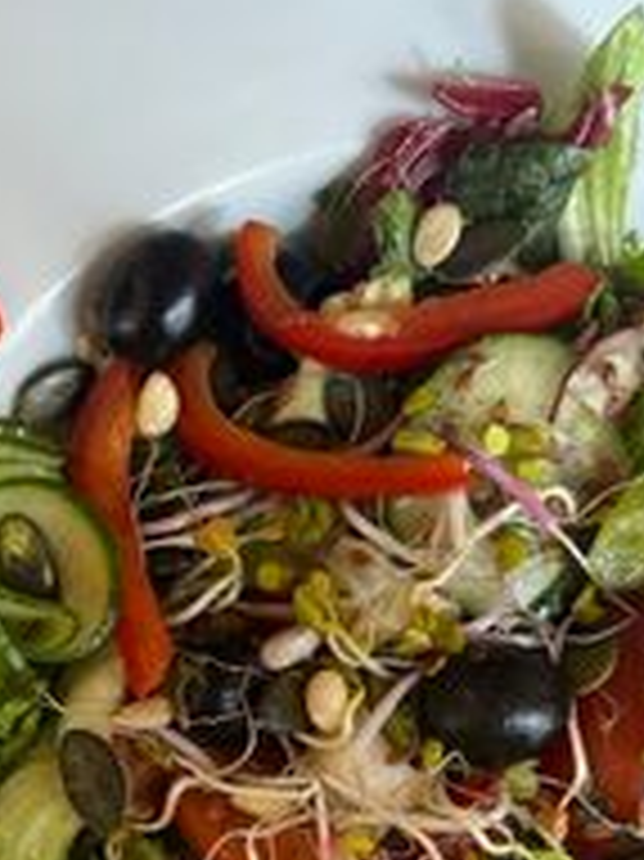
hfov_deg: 24.3
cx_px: 36
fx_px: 1440
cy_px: 716
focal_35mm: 58
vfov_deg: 32.1
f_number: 1.6
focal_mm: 5.1
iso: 200
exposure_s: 1/50
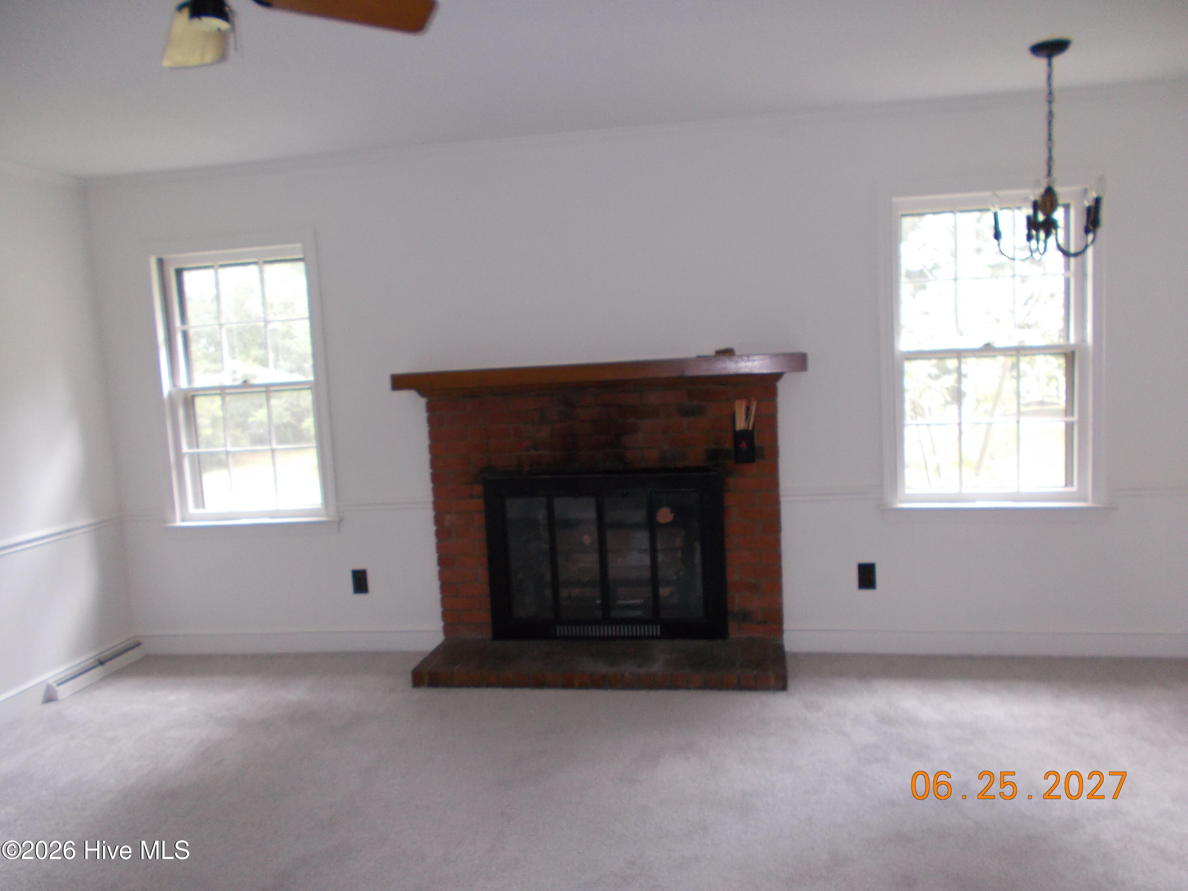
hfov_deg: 67.3
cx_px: 594
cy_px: 446
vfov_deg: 53.1
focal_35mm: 26
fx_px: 892
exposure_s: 1/25
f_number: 3.2
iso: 200
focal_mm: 4.6
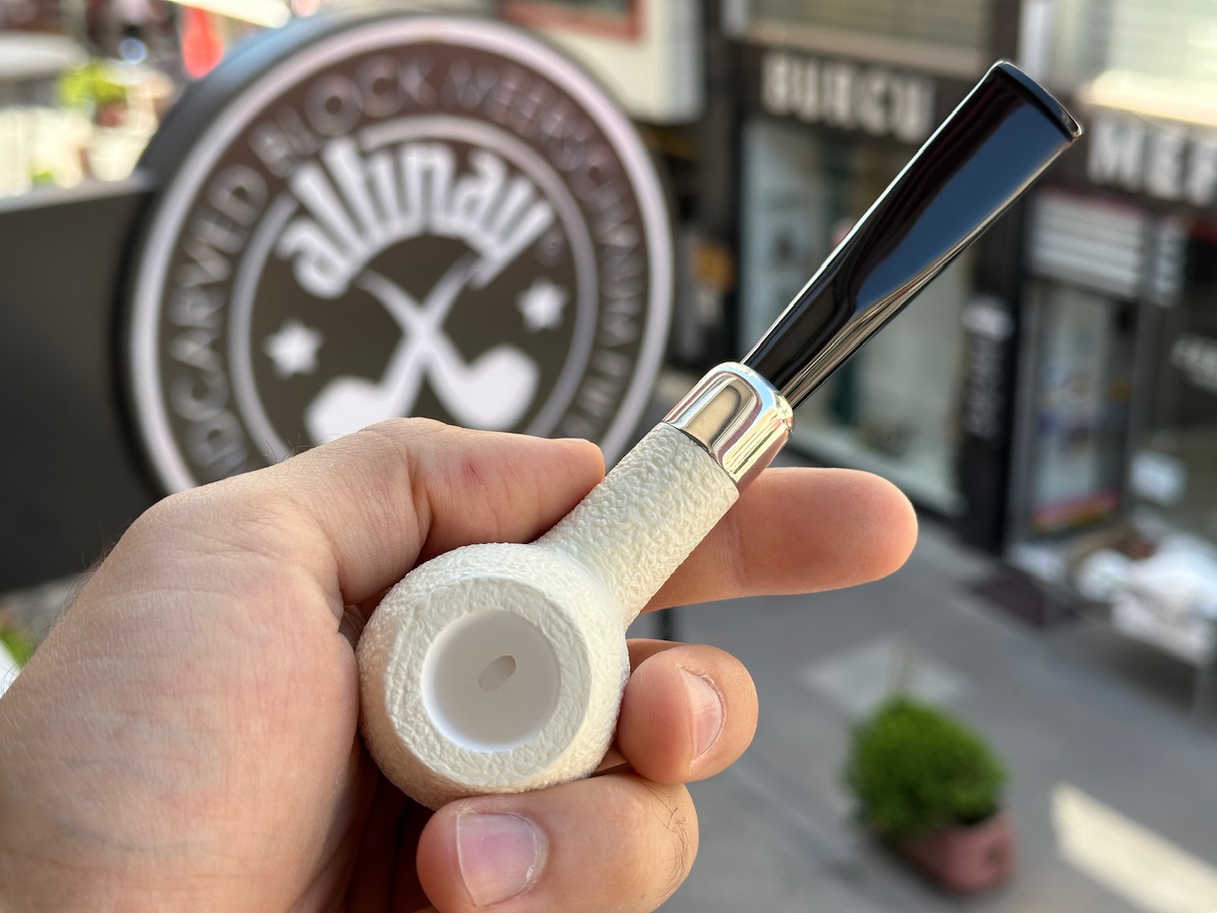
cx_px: 608
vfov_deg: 30.3
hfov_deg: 39.7
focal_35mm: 48
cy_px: 456
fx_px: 1688
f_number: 1.78
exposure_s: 1/475
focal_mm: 6.86
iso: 64
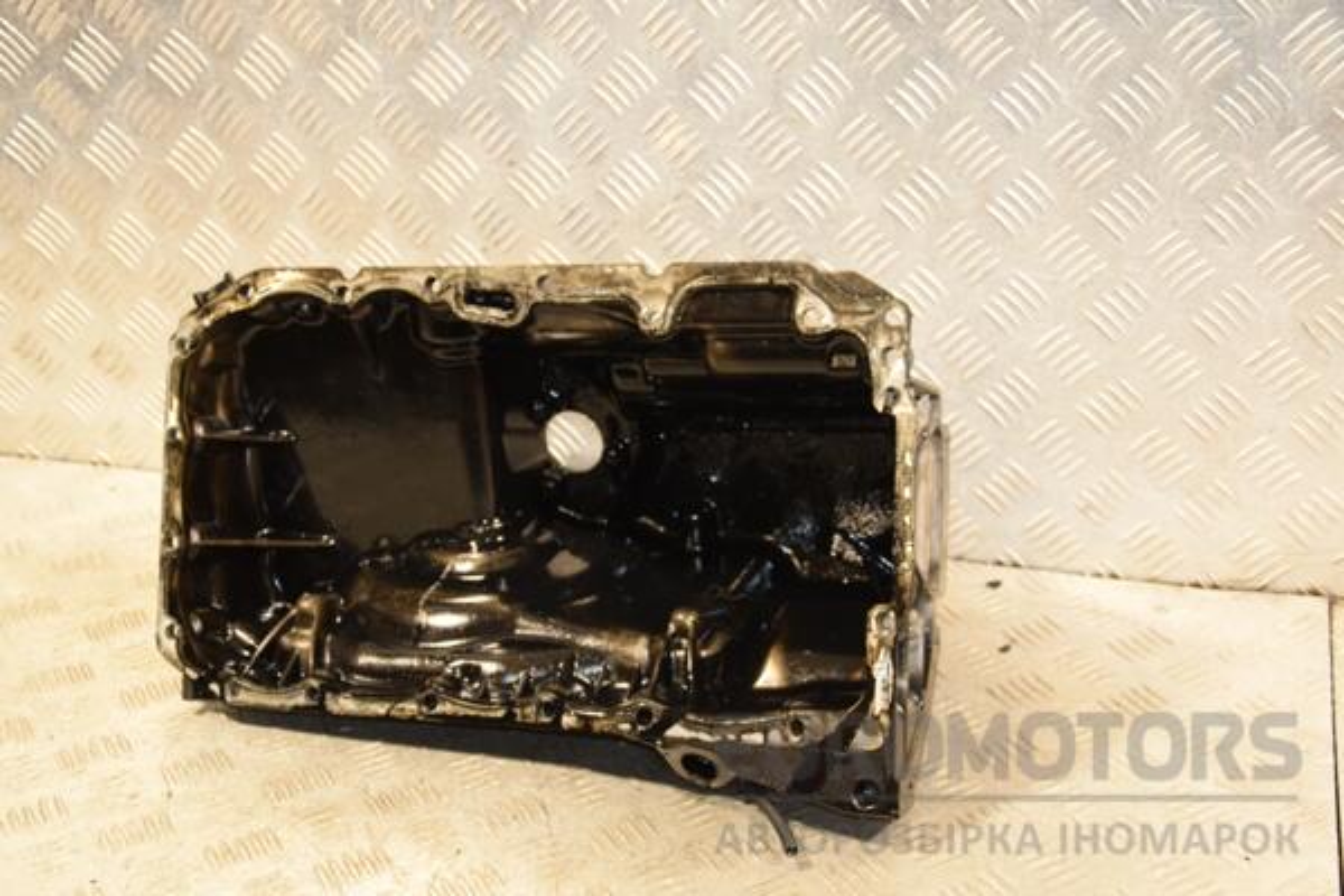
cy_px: 448
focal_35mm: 51
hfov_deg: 38.9
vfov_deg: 26.5
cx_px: 672
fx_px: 1904
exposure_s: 1/80
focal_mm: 34
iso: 800
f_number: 5
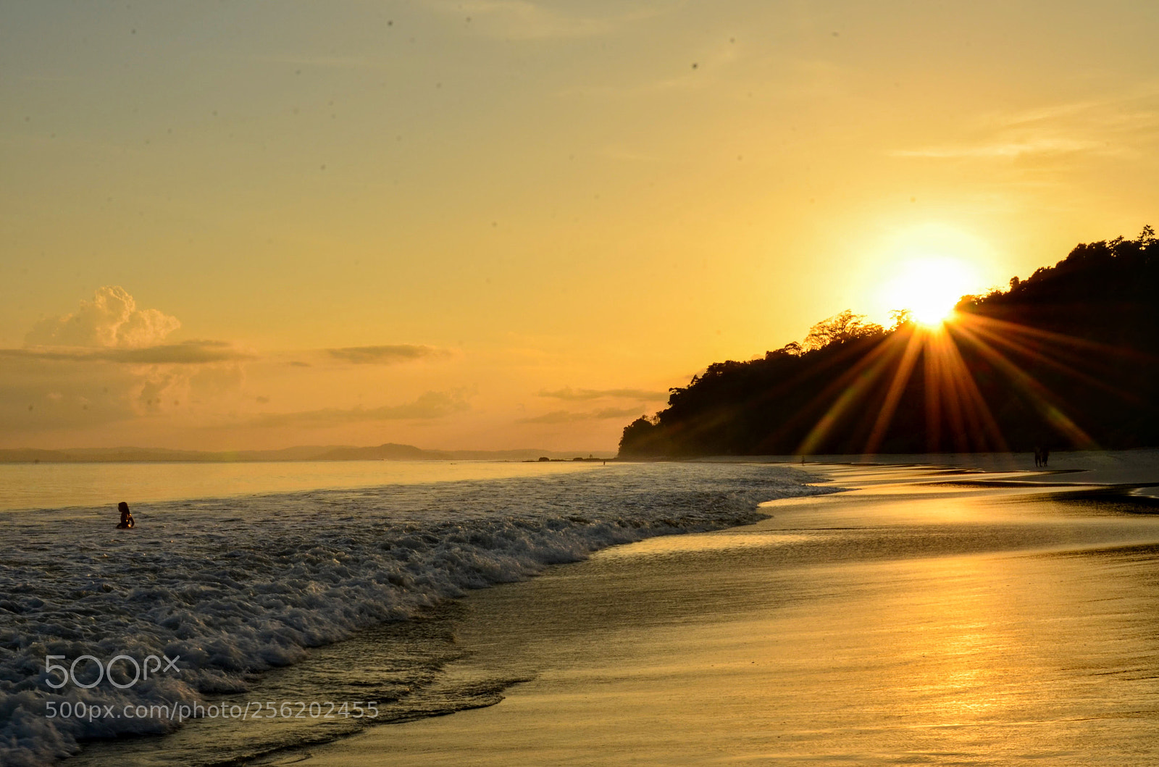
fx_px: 1542
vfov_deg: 27.9
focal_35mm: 48
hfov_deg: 41.2
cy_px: 384
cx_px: 580
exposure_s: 1/80
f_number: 29
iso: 200
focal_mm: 32
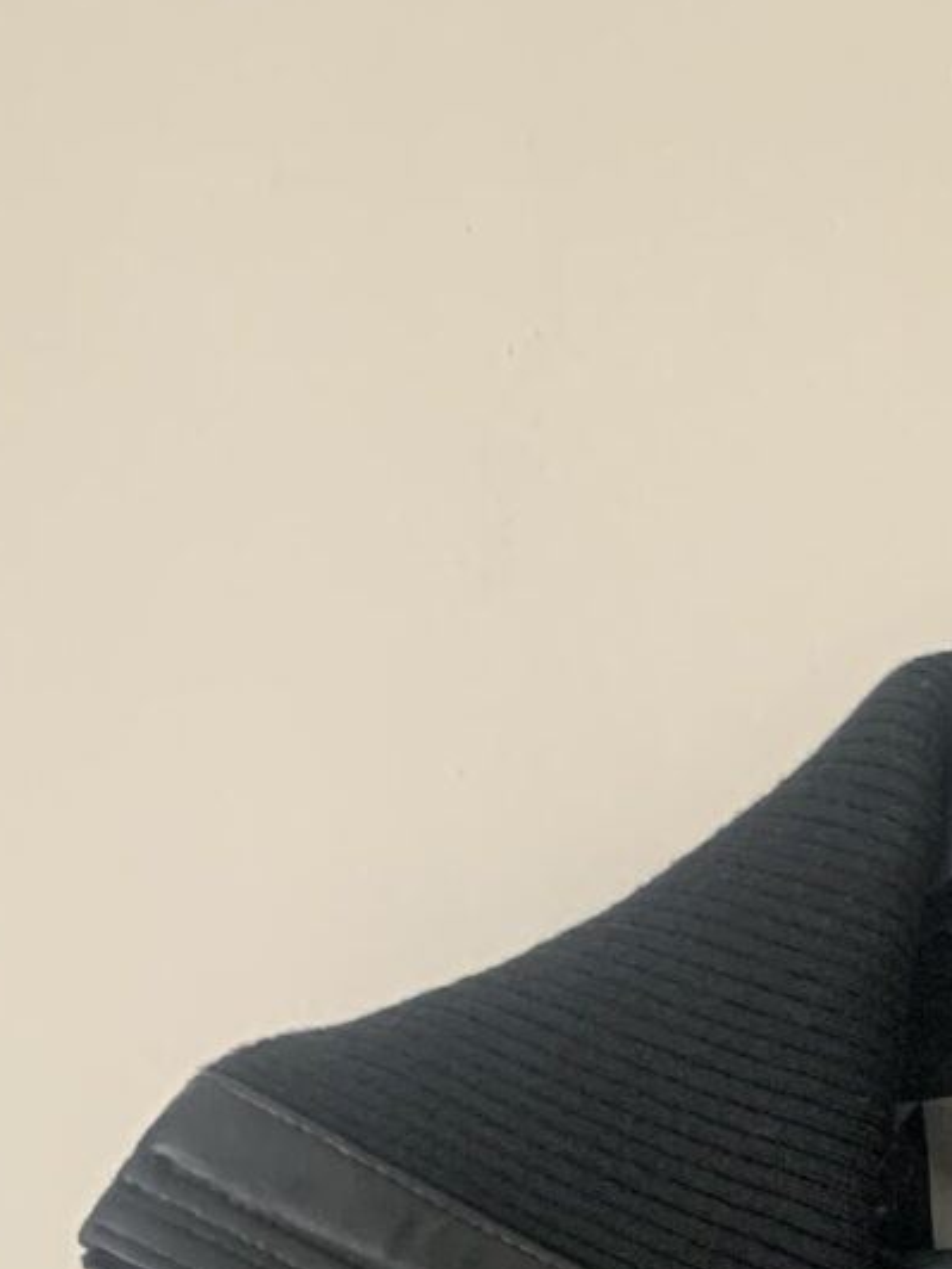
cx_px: 1417
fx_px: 3667
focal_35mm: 100
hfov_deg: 13.9
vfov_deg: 16.7
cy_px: 2221
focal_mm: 4.25
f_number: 1.8
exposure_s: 1/60
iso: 400
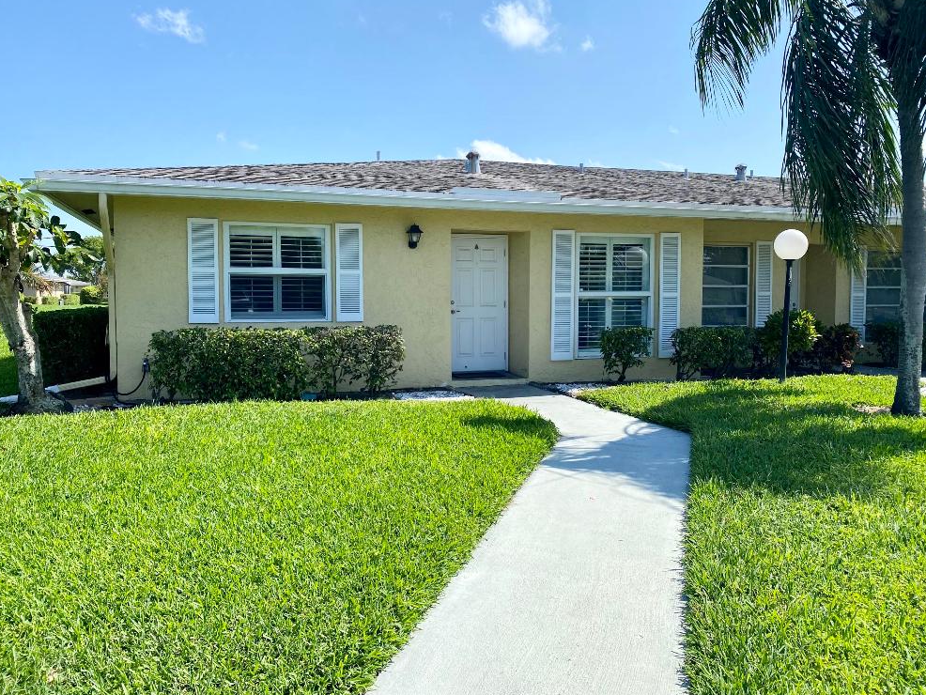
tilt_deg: -2.7
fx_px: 722
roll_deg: +0.2
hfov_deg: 65.3
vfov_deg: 51.4
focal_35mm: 27
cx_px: 456
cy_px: 337
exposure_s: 1/2625
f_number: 1.8
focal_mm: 4.25
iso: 32
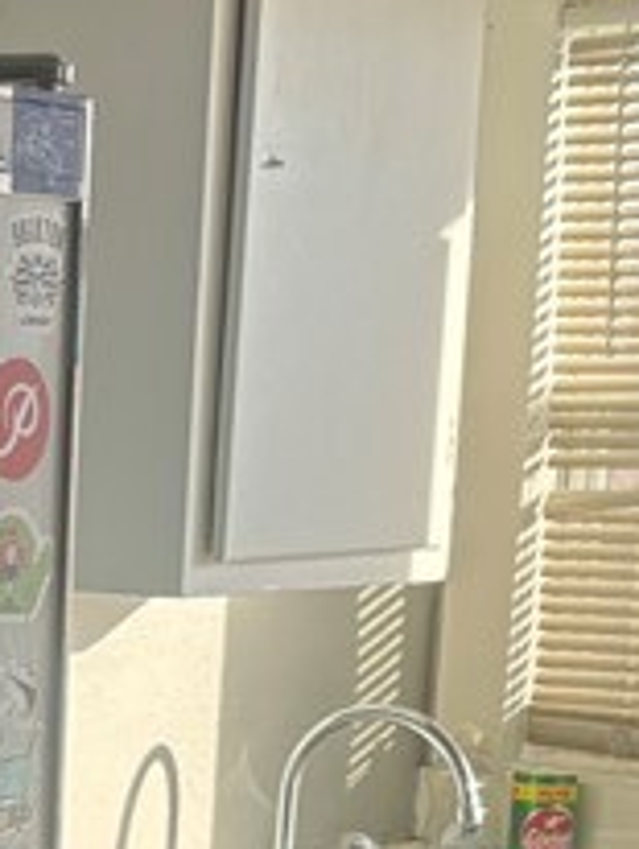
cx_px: -313
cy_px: 919
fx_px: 3169
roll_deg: -1.3
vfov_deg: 14.9
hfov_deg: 11.1
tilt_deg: -10.1
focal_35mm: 129
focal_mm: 5.96
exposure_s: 1/193
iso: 40
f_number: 1.6
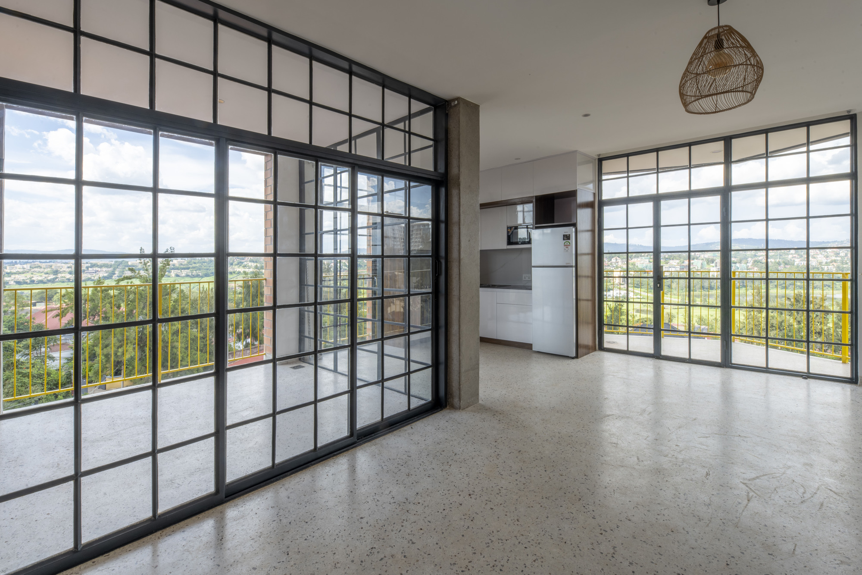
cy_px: 288
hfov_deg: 96.7
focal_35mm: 16
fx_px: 383
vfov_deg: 73.7
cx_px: 431
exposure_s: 1/25
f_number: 22
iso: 100
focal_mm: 16
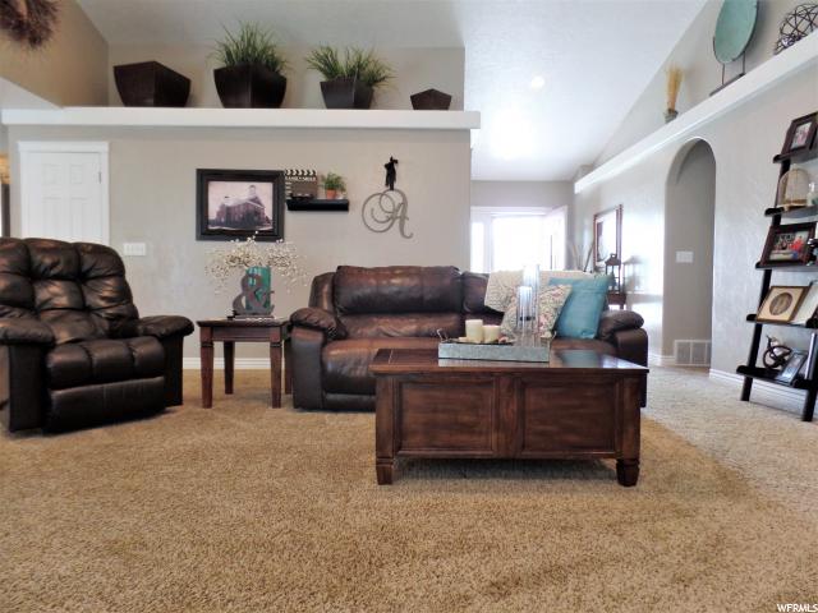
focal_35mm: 23
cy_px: 306
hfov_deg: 73.9
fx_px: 544
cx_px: 409
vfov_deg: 58.9
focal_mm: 4.1
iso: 200
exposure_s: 1/30
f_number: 2.8
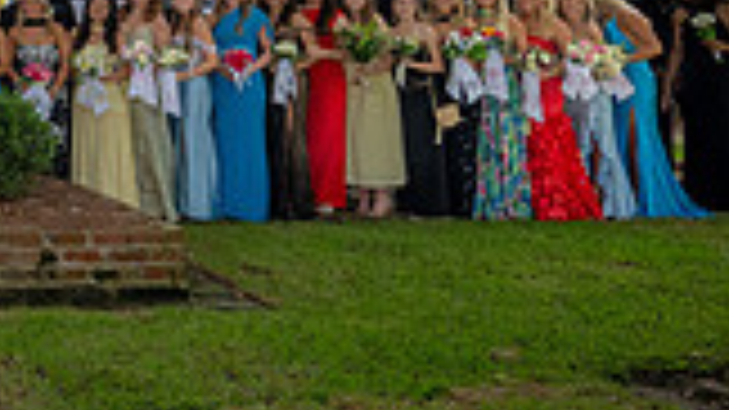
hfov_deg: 26.7
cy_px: -57
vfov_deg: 19.1
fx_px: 1159
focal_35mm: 60
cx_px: -319
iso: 800
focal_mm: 15.5
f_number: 7.1
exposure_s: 1/160
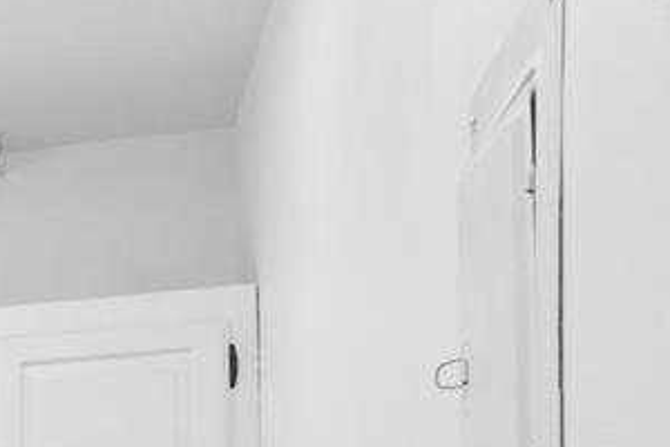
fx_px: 1787
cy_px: 805
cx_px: -724
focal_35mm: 96
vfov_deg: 12.9
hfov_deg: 15.9
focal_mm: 12
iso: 200
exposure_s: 1/25
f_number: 9
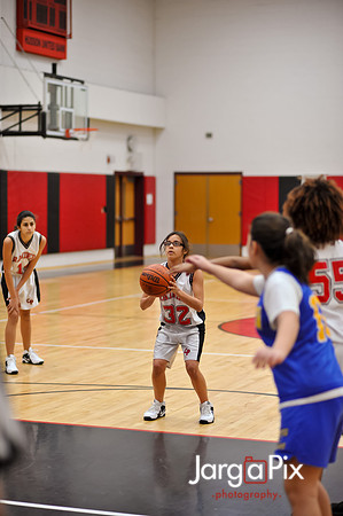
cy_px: 258
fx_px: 1218
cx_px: 172
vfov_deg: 23.9
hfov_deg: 16.0
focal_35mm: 85
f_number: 2
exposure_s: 1/500
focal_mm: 85
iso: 1400
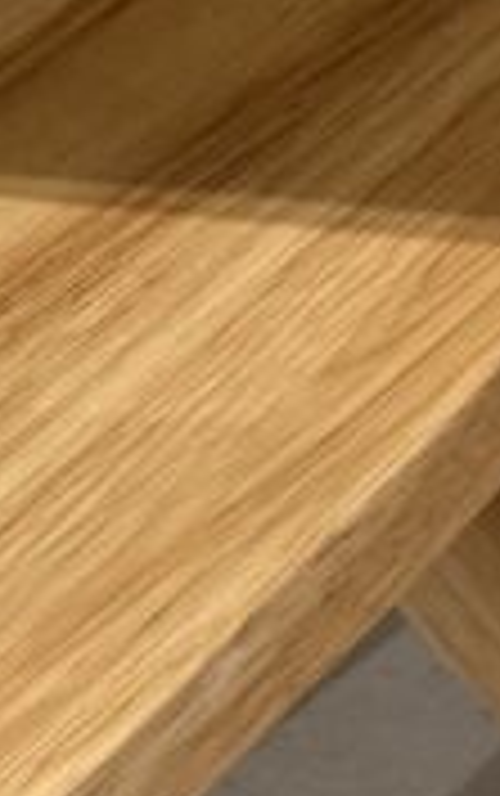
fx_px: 4807
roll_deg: +3.0
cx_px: 2842
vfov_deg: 9.0
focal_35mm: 221
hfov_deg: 4.6
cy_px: -760
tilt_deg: -25.4
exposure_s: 1/50
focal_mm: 6.76
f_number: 1.78
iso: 250
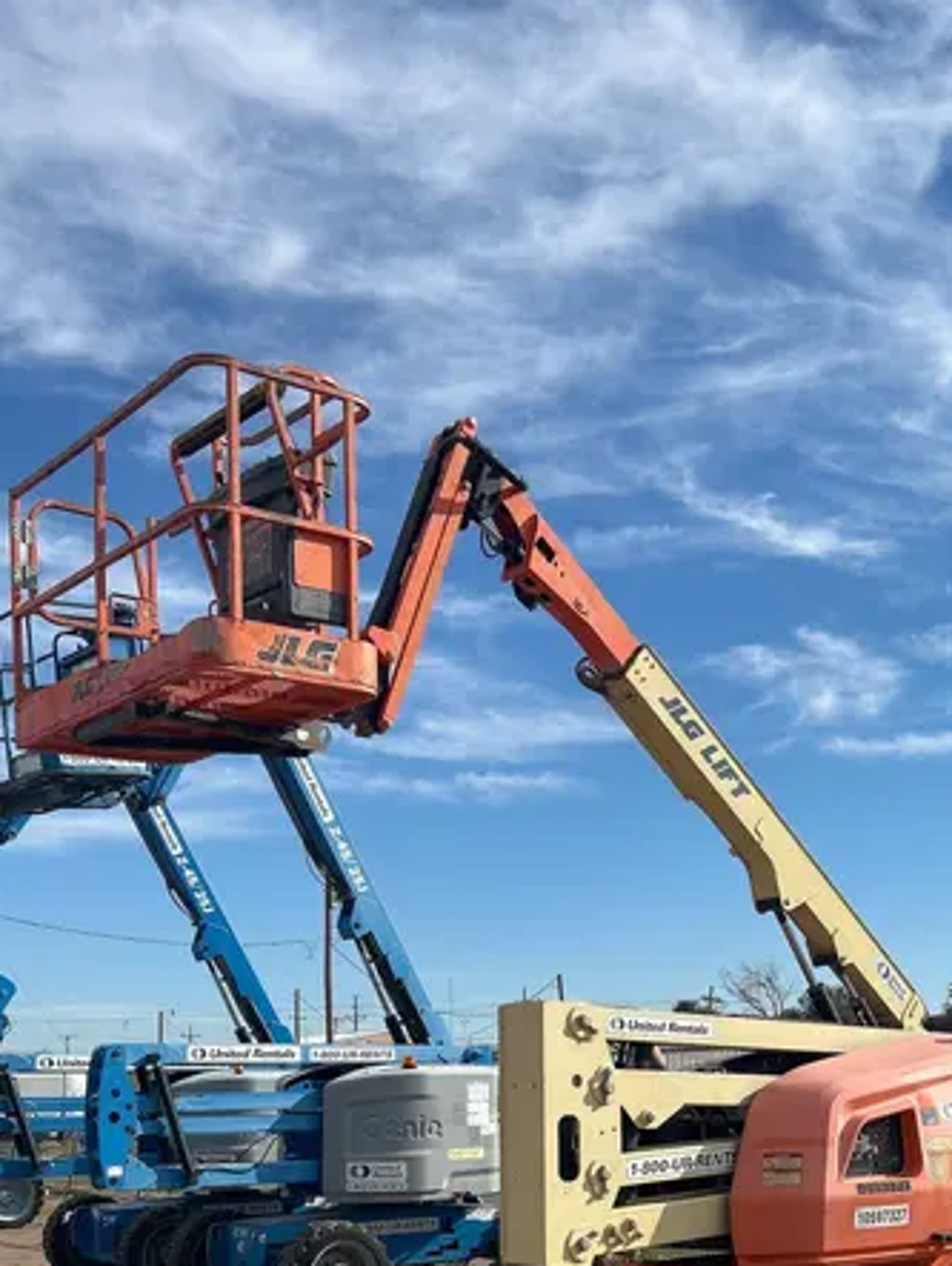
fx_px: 1574
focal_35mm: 43
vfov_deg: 42.2
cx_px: 692
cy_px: 985
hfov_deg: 33.1
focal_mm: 5.7
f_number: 1.5
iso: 50
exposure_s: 1/5319
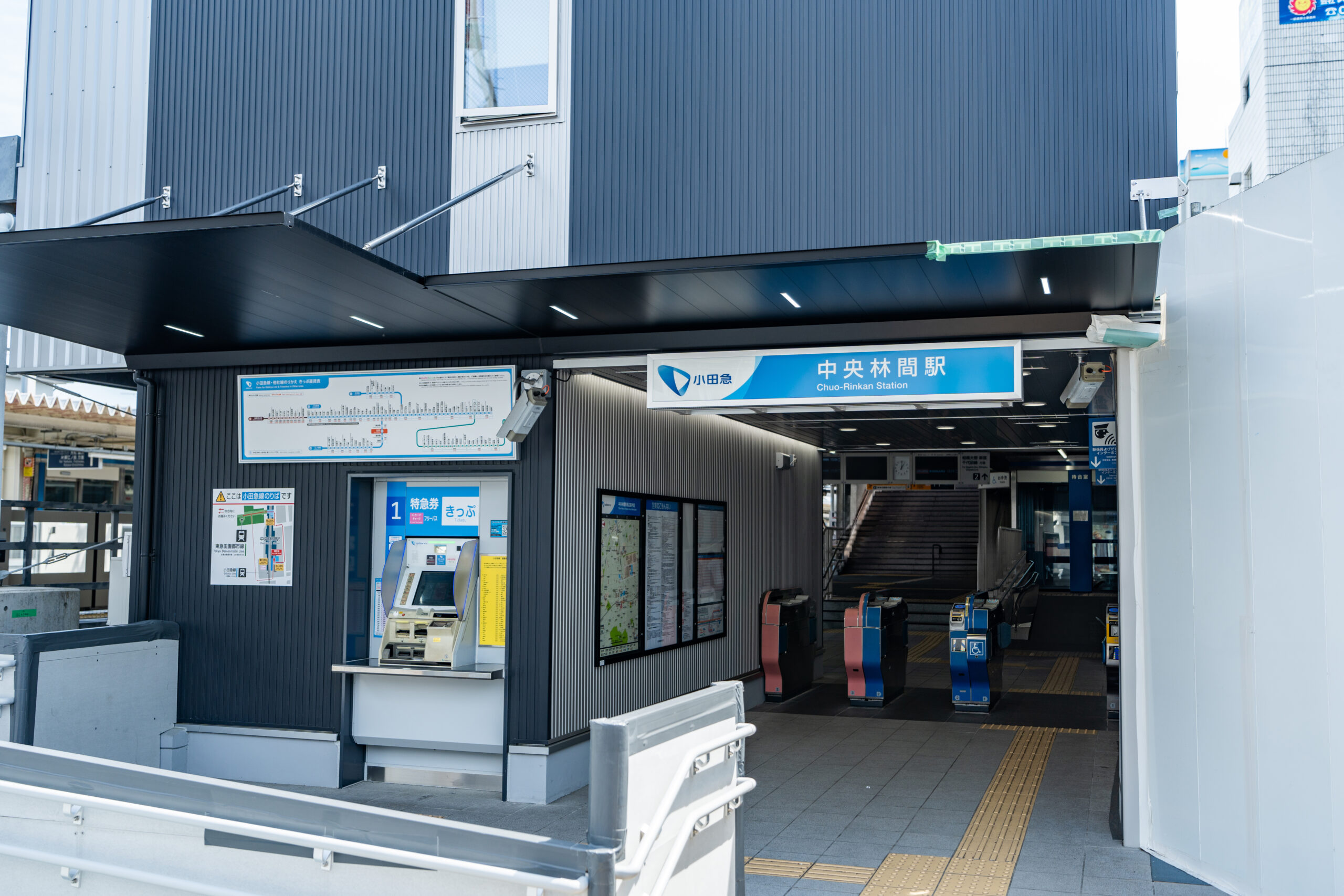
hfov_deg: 54.4
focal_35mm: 35
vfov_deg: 37.9
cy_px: 448
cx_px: 672
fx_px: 1307
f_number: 2.8
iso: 100
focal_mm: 35
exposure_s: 1/640
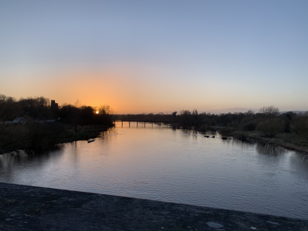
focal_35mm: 26
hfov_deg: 67.3
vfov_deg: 53.1
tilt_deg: +0.5
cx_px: 154
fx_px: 231
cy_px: 116
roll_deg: -0.7
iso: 25
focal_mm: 4.25
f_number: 1.8
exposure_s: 1/485
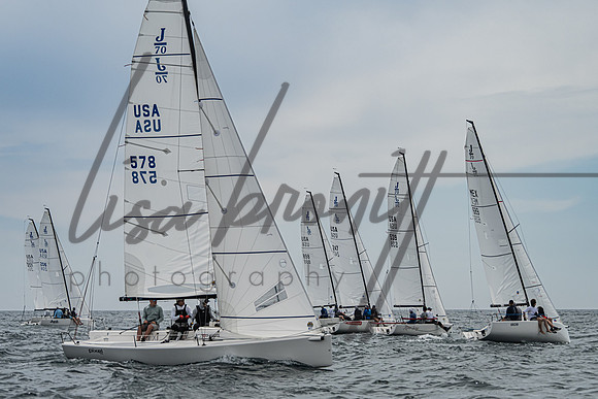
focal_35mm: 110
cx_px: 299
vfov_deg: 12.5
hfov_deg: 18.6
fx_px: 1822
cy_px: 236
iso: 320
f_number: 6
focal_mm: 84
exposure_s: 1/3200
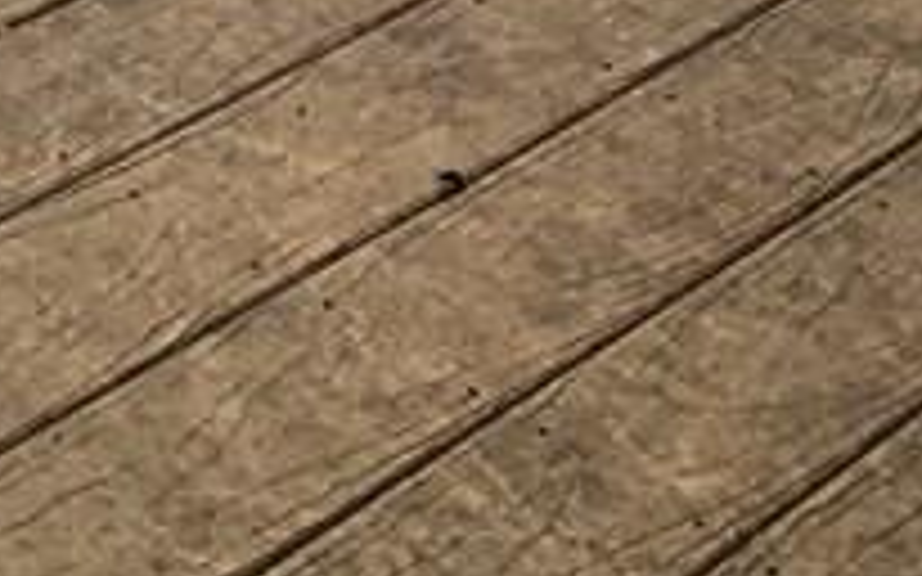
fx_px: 3718
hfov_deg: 12.3
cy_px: -1130
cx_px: -1007
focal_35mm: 148
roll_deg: -4.7
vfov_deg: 7.7
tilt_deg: -14.8
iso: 20
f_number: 1.8
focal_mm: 4
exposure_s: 1/262
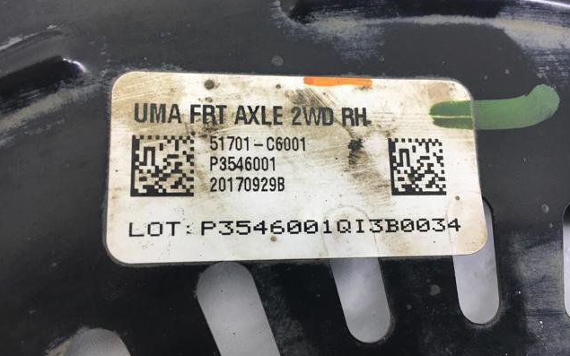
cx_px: 285
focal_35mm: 31
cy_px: 164
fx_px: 482
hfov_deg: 61.2
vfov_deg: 40.6
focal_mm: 4.15
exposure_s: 1/33
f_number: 2.2
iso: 40
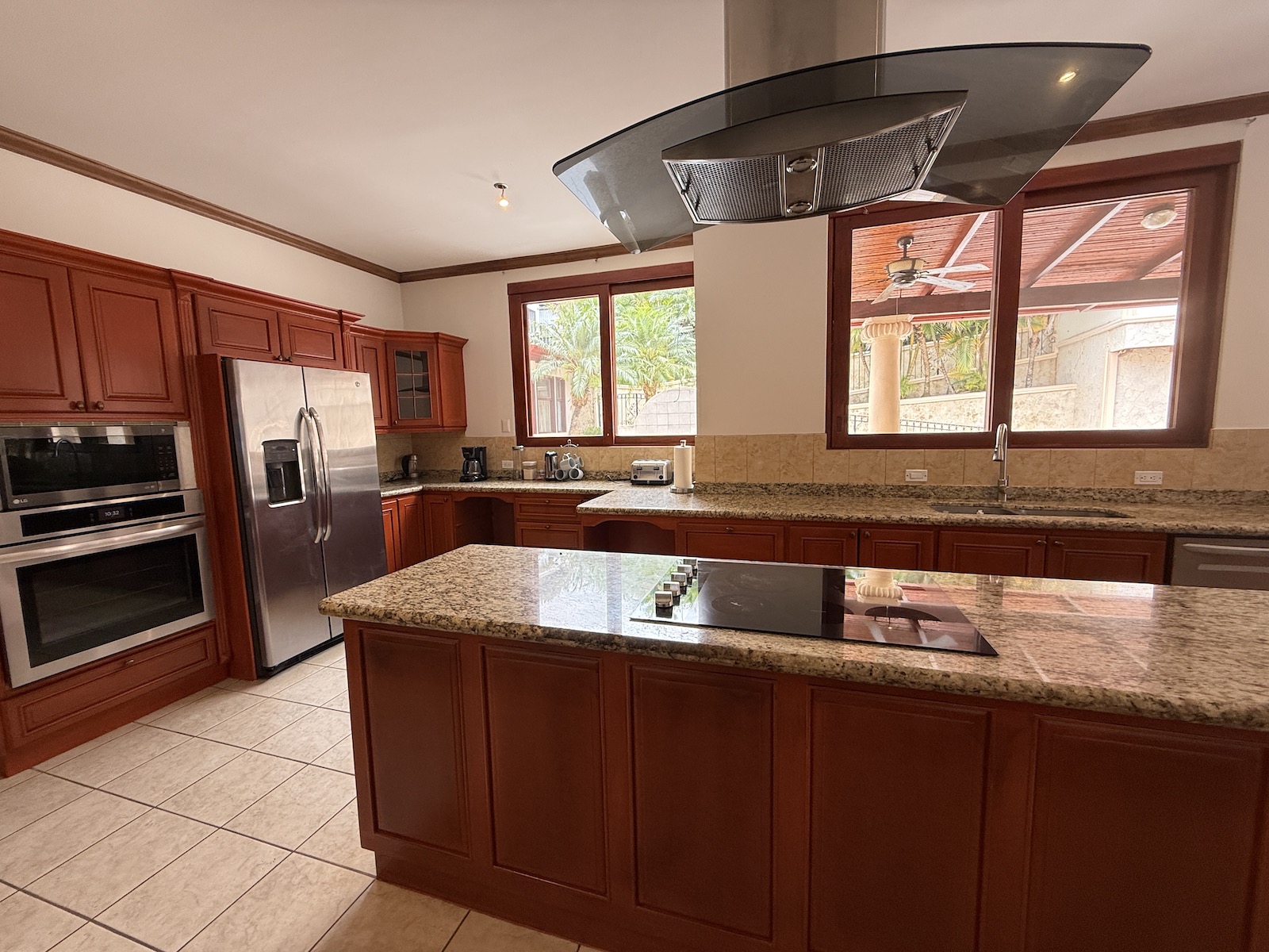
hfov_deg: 102.1
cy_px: 476
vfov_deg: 85.7
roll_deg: +1.8
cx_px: 634
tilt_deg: -5.4
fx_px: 513
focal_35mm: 14
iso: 125
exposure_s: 1/99
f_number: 2.2
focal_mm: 2.22
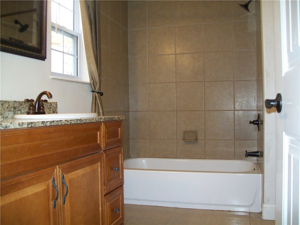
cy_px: 112
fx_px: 295
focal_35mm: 34
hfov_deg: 54.0
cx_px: 150
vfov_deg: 41.8
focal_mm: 6.1
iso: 160
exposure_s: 1/60
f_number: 2.7
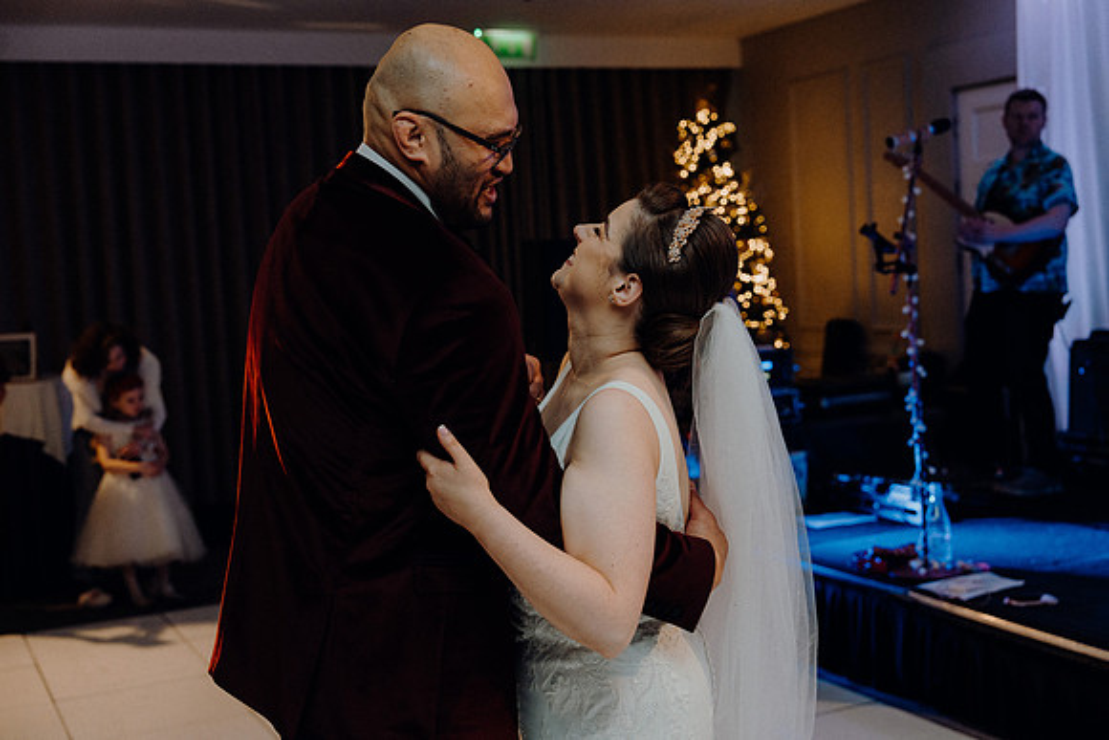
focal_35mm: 47
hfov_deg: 41.9
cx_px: 554
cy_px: 370
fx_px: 1448
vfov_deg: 28.7
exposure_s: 1/160
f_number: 3.5
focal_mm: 47
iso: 2500
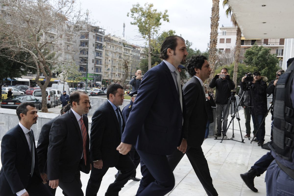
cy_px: 98
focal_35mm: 36
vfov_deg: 36.8
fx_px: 294
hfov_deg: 53.2
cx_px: 147
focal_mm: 36
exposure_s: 1/160
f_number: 11
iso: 640
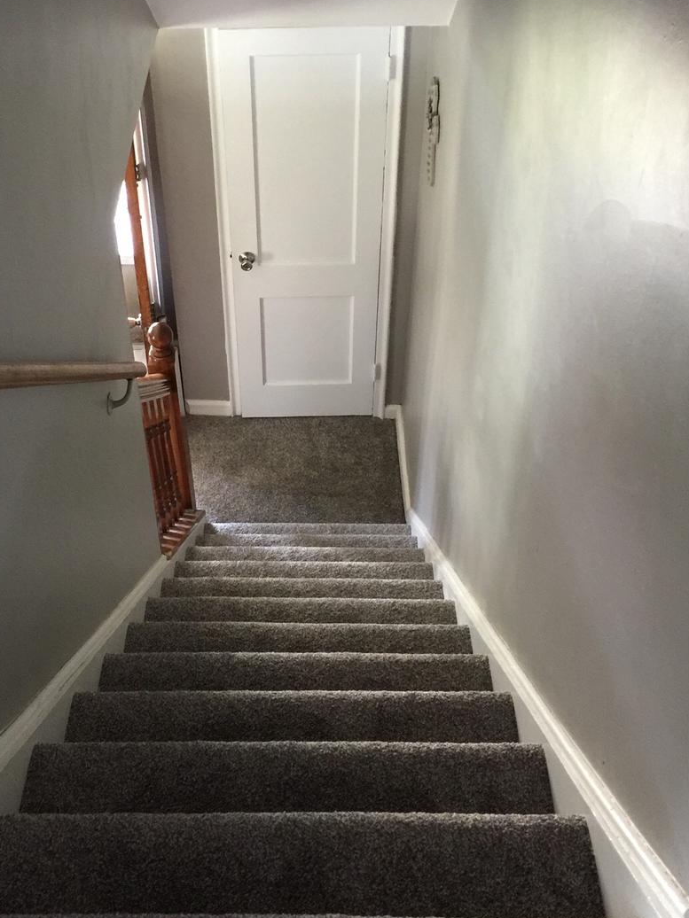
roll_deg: +2.9
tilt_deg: -39.7
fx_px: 1141
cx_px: 277
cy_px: 327
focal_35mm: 43
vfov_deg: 43.4
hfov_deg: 33.5
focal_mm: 4.15
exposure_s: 1/8
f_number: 2.2
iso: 100
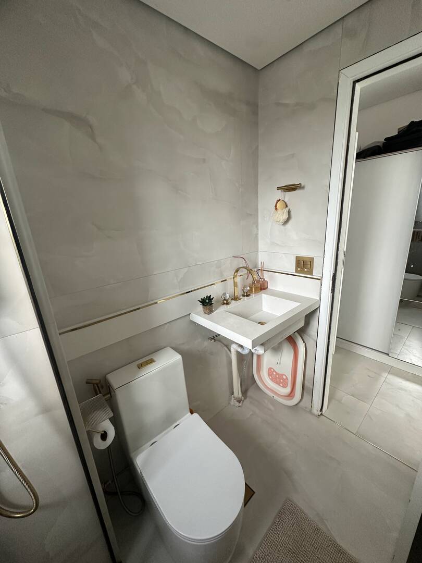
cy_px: 282
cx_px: 211
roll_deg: +2.3
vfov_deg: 102.1
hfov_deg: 85.7
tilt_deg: -15.0
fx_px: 228
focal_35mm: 14
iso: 200
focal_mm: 2.22
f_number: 2.2
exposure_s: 1/99
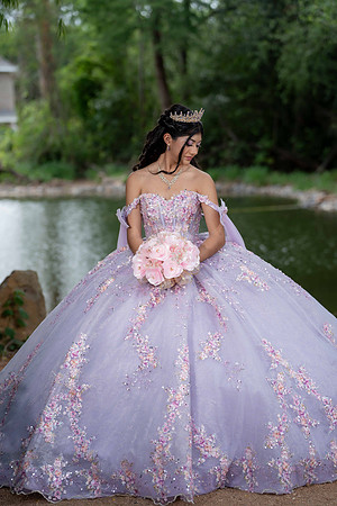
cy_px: 253
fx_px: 1179
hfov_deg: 16.3
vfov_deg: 24.2
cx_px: 168
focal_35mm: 84
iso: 160
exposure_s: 1/800
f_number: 2.8
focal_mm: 84
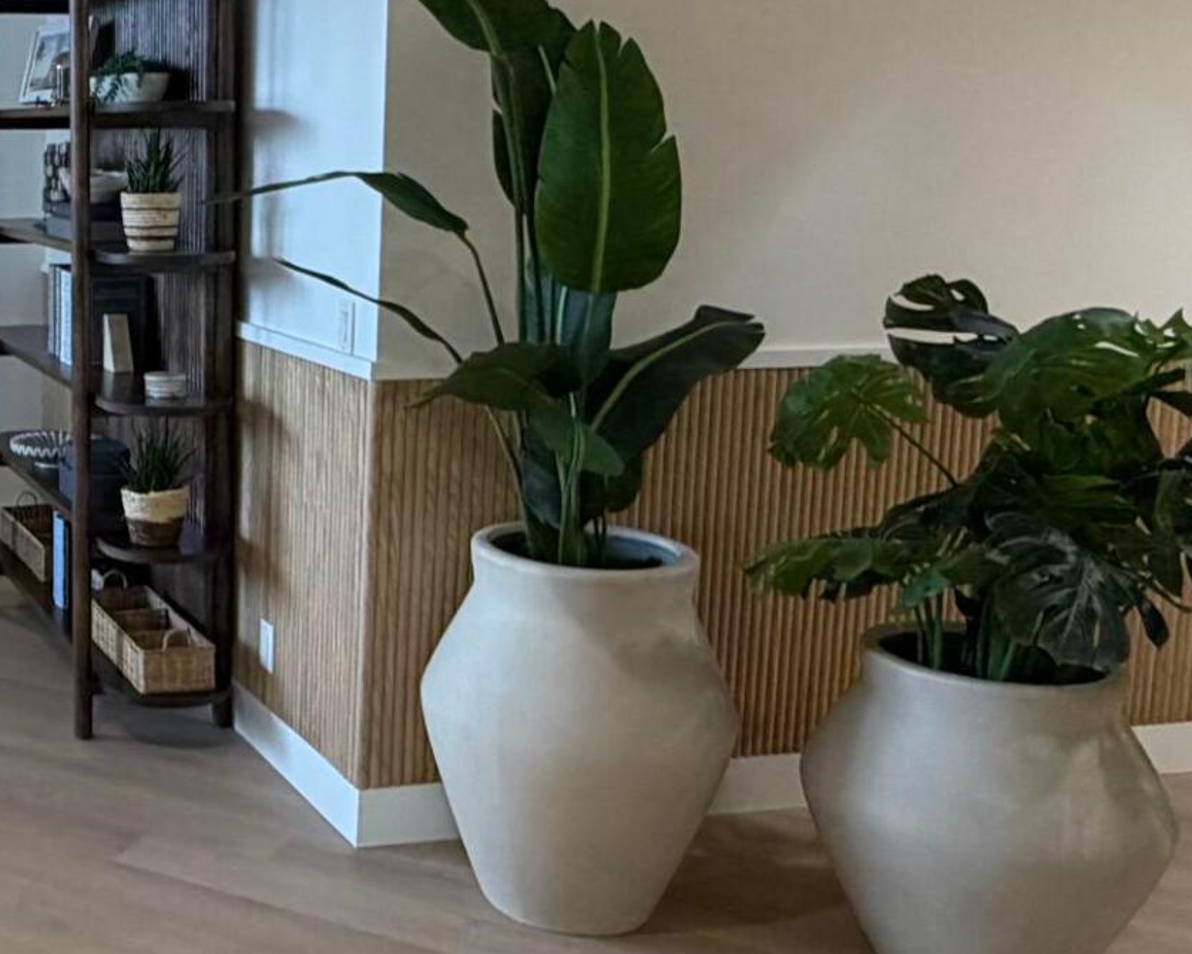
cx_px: -10
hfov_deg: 35.6
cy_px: 335
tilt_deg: -7.0
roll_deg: -0.3
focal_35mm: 47
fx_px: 1658
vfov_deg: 31.9
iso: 250
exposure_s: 1/60
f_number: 2.2
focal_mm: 2.22
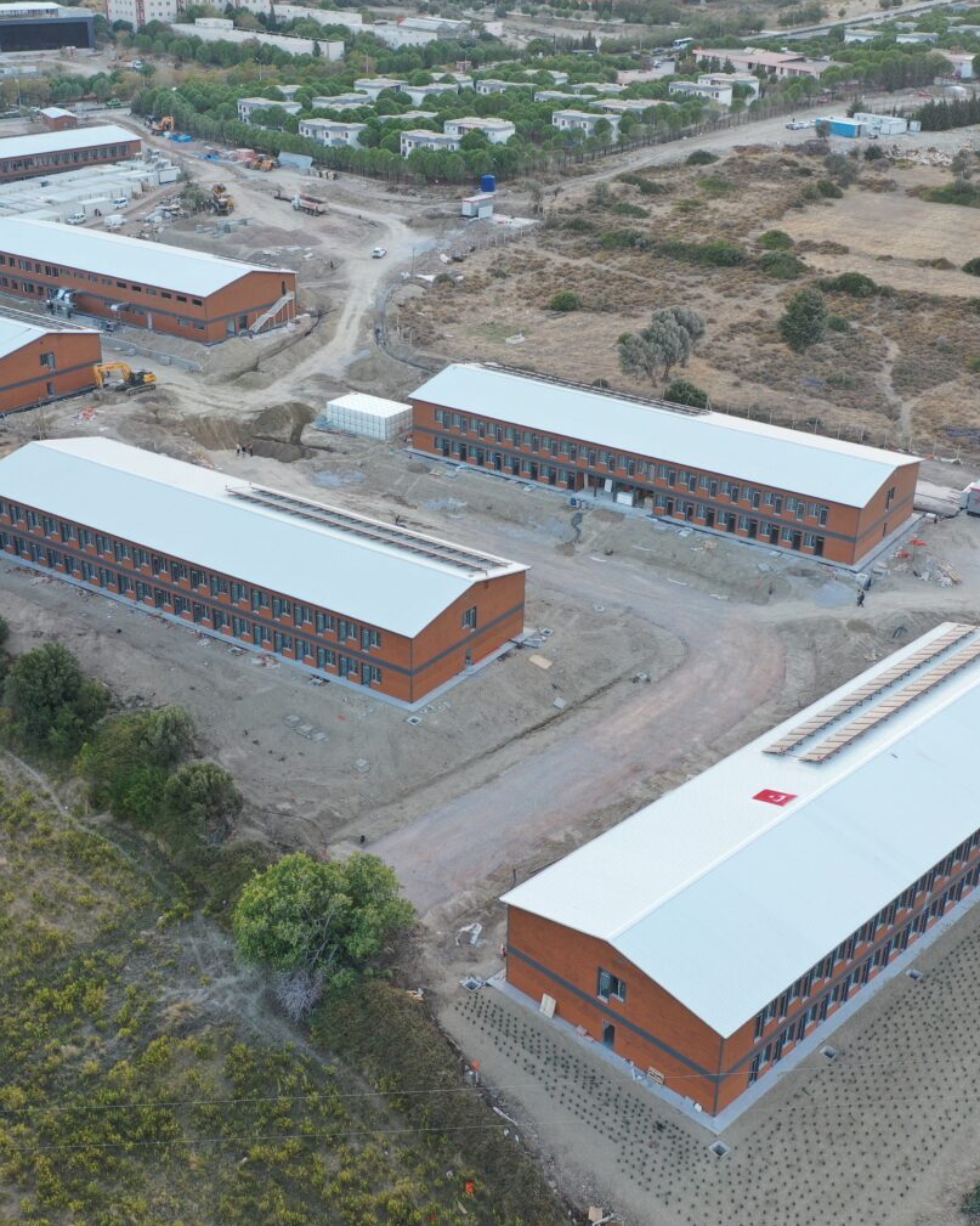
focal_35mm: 40
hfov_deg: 37.3
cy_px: 609
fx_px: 1450
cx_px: 525
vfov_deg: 45.8
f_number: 3.5
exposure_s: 1/80
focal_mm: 10.26
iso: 100
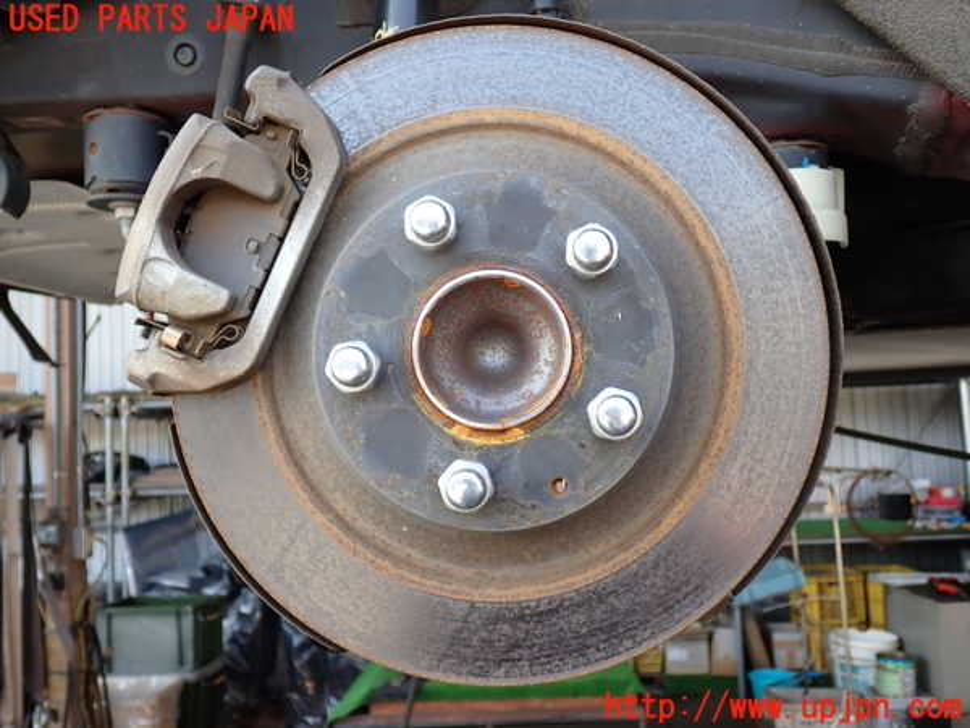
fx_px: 897
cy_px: 364
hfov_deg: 56.8
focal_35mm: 32
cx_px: 485
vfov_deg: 44.2
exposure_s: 1/100
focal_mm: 5.79
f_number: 2.4
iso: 100
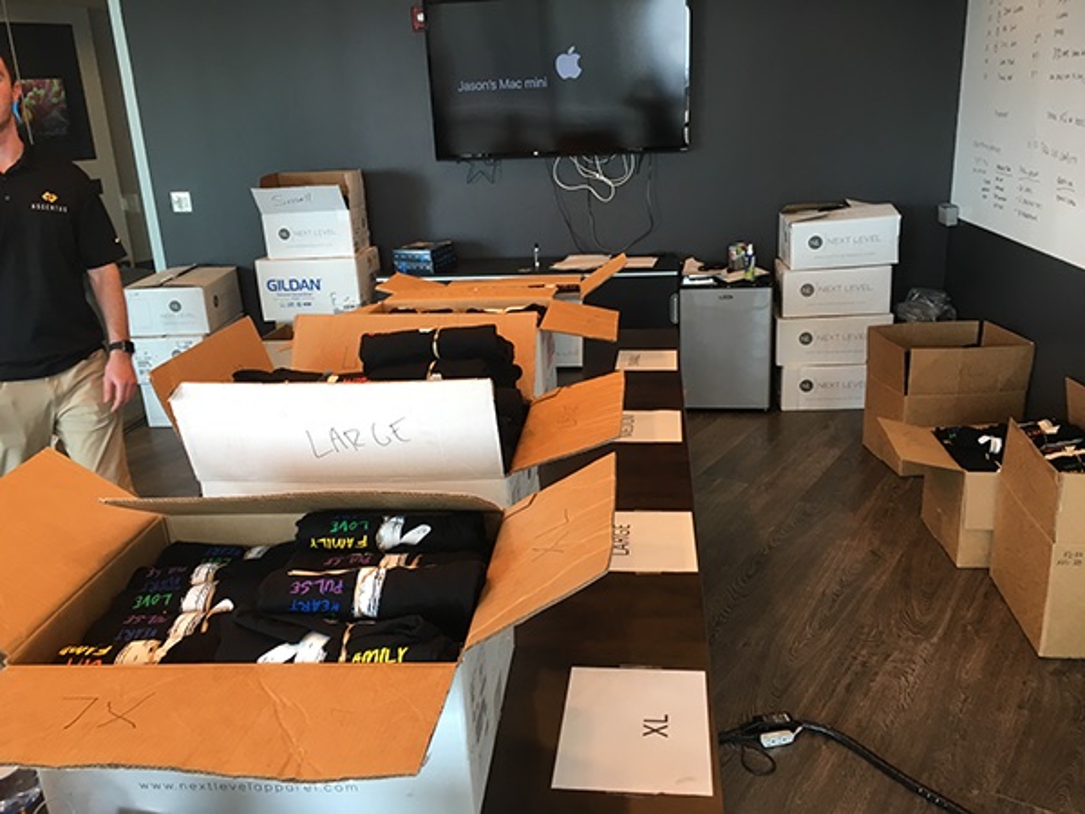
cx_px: 542
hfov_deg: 61.7
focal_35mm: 29
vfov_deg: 48.2
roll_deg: +1.8
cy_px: 407
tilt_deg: -18.1
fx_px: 909
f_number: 2.2
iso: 32
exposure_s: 1/30
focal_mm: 4.15
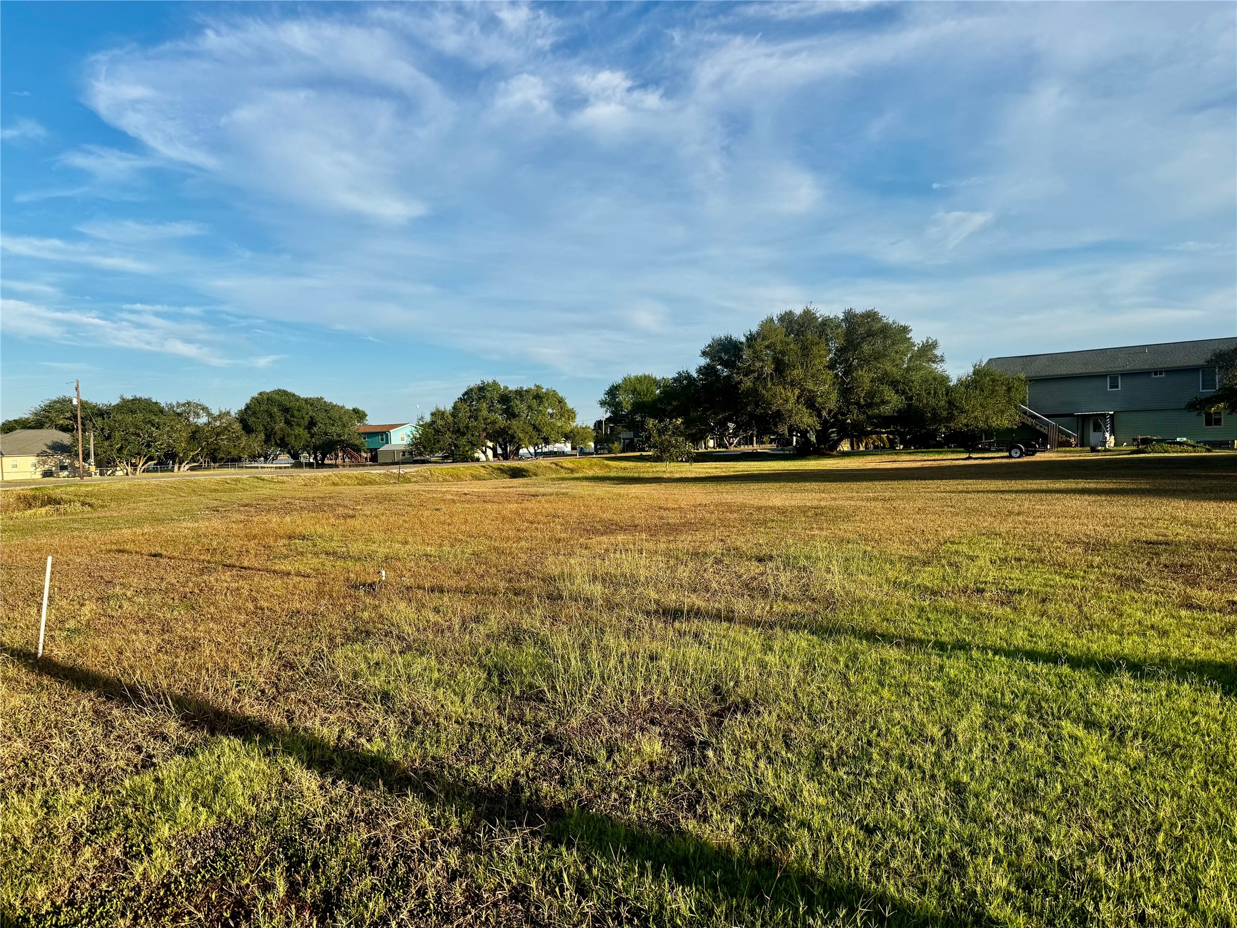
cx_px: 618
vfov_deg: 56.8
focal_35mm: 24
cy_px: 464
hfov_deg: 71.6
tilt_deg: -1.4
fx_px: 858
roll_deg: +1.5
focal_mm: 6.76
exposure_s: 1/3247
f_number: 1.78
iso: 80
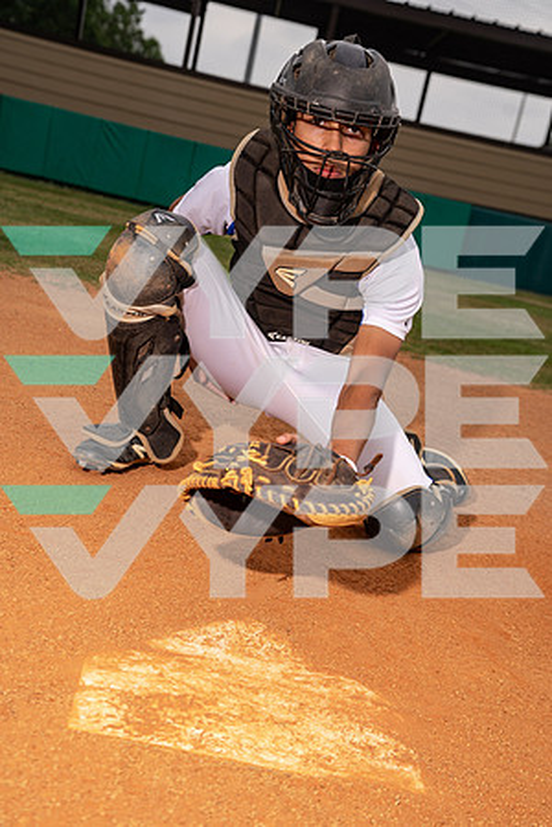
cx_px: 276
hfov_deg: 28.6
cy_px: 414
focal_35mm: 47
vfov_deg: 41.9
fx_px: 1081
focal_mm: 47
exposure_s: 1/400
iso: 160
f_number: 4.5
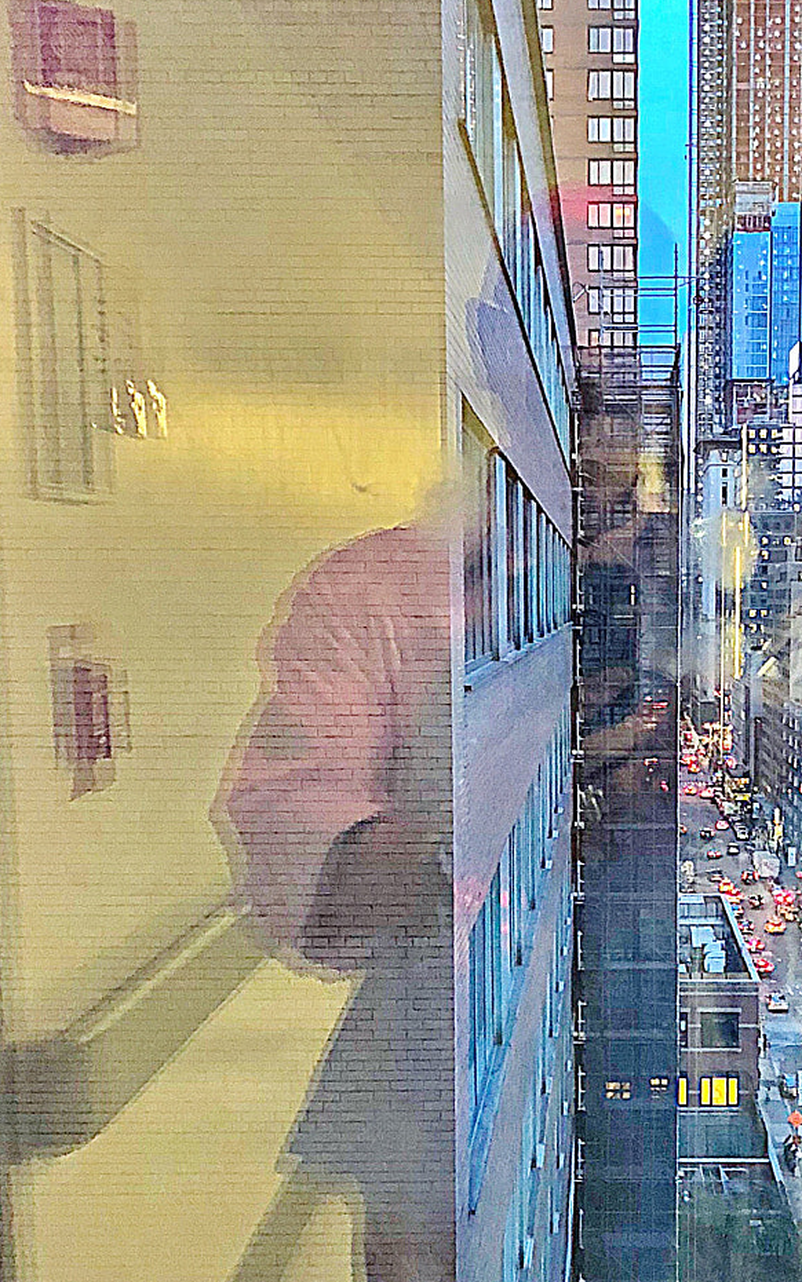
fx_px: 1783
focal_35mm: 51
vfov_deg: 39.1
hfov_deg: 24.9
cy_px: 862
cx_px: 650
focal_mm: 4
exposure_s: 1/11
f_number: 1.8
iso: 100
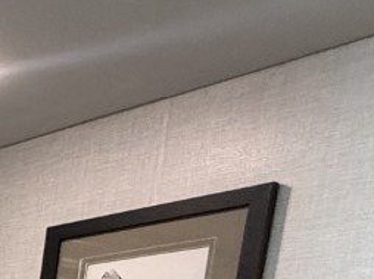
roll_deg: -1.7
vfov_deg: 15.4
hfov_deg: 15.1
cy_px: 555
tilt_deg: -9.4
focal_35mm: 77
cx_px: -516
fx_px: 831
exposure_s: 1/60
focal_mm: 2.22
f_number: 2.2
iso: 320
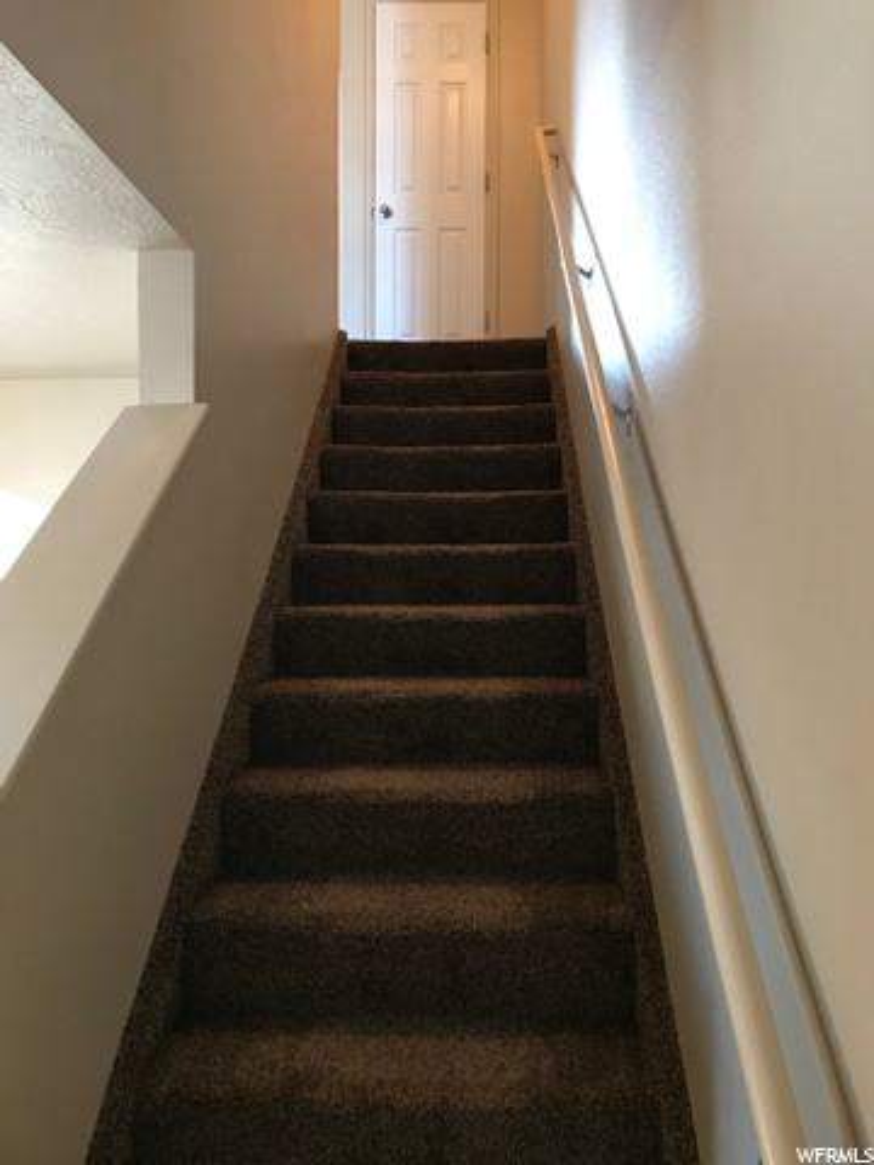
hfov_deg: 49.7
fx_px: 943
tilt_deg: -0.3
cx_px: 437
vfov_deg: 63.4
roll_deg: +0.3
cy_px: 582
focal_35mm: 28
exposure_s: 1/15
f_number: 1.8
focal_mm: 3.99
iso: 80
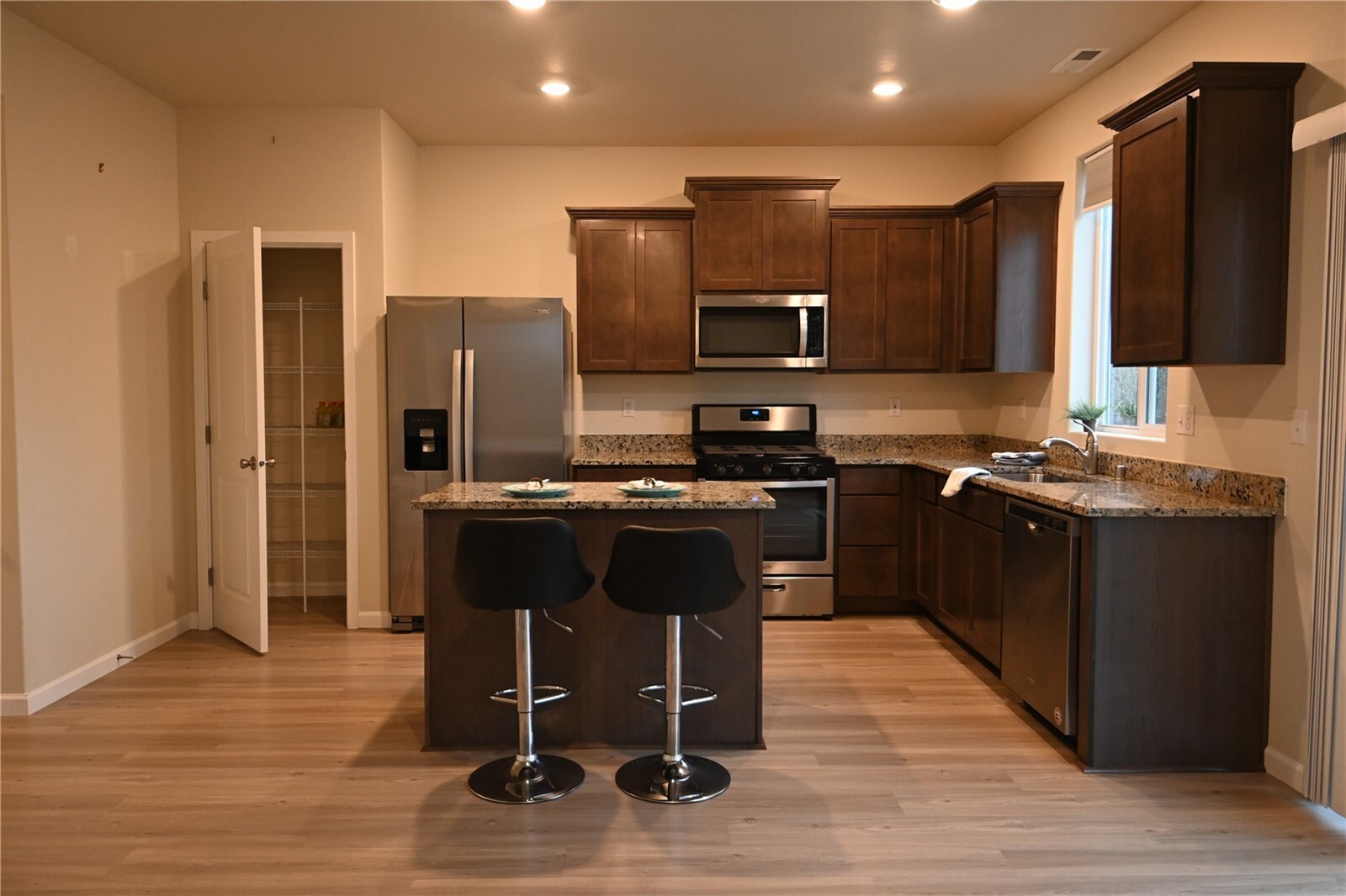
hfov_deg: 70.4
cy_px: 448
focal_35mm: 26
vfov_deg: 50.4
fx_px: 953
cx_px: 673
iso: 1100
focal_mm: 17
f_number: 4.2
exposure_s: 1/60
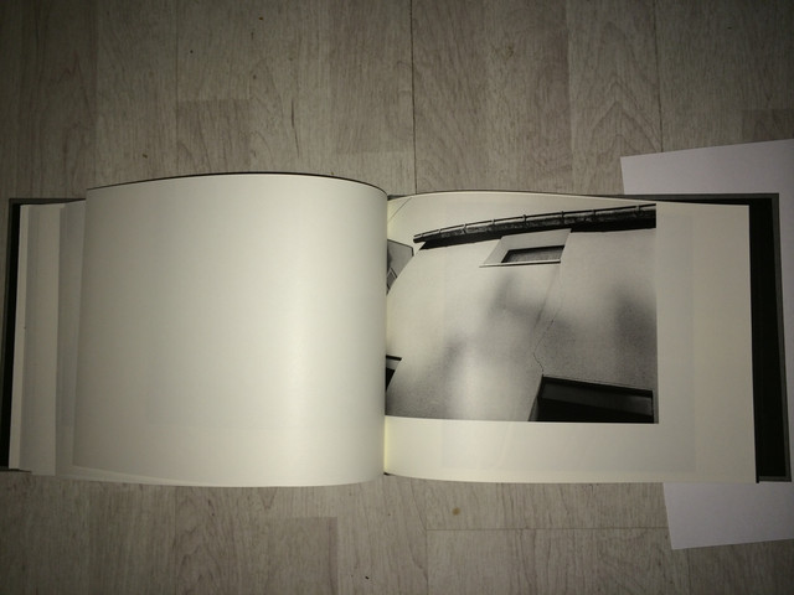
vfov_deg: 46.8
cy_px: 298
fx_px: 688
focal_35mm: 30
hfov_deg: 60.0
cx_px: 397
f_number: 2.2
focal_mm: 4.12
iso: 32
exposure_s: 1/41
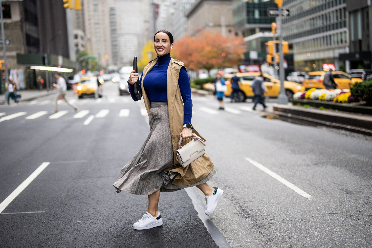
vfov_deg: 27.0
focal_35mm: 50
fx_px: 517
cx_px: 186
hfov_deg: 39.6
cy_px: 124
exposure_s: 1/1600
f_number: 1.4
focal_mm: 50
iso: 200
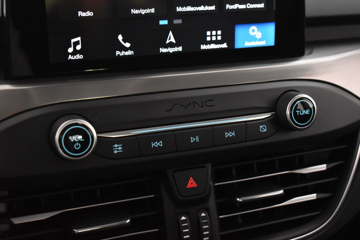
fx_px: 540
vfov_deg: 25.1
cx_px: 180
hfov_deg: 36.9
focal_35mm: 54
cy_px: 120
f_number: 4.8
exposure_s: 1/25
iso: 3200
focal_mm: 36
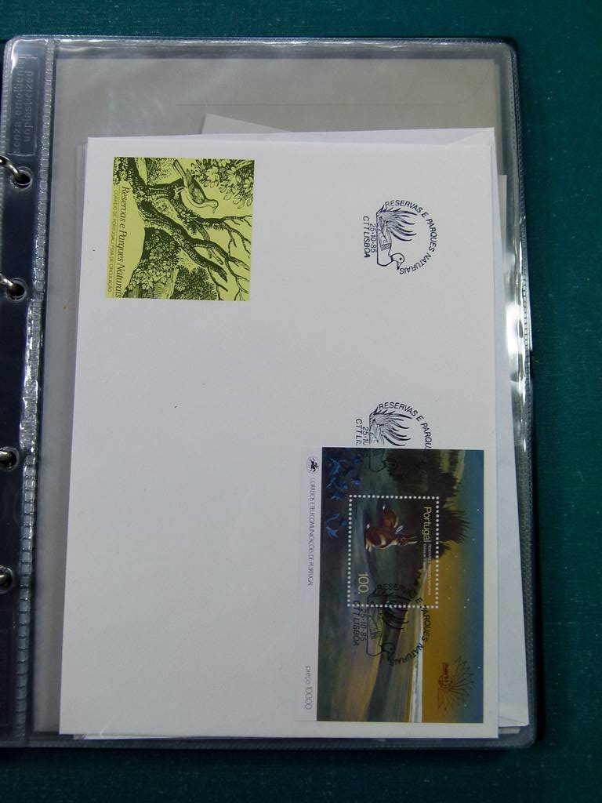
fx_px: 835
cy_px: 402
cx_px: 301
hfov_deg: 39.7
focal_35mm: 36
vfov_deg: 51.4
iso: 100
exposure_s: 1/100
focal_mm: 6.5
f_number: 4
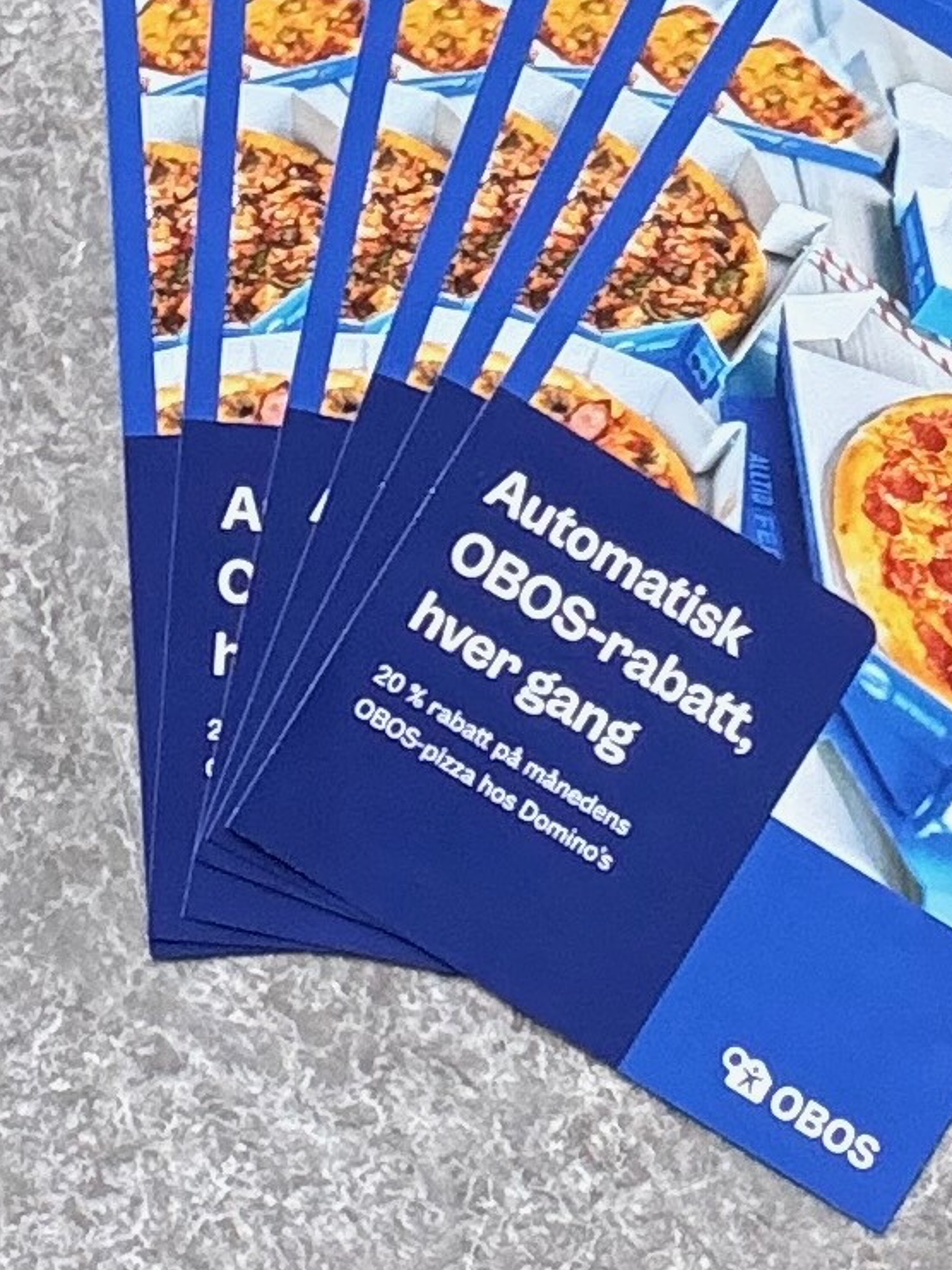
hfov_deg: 11.6
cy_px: 416
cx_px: -178
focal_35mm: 125
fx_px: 4582
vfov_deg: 15.7
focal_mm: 2.69
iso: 80
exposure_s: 1/121
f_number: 1.9
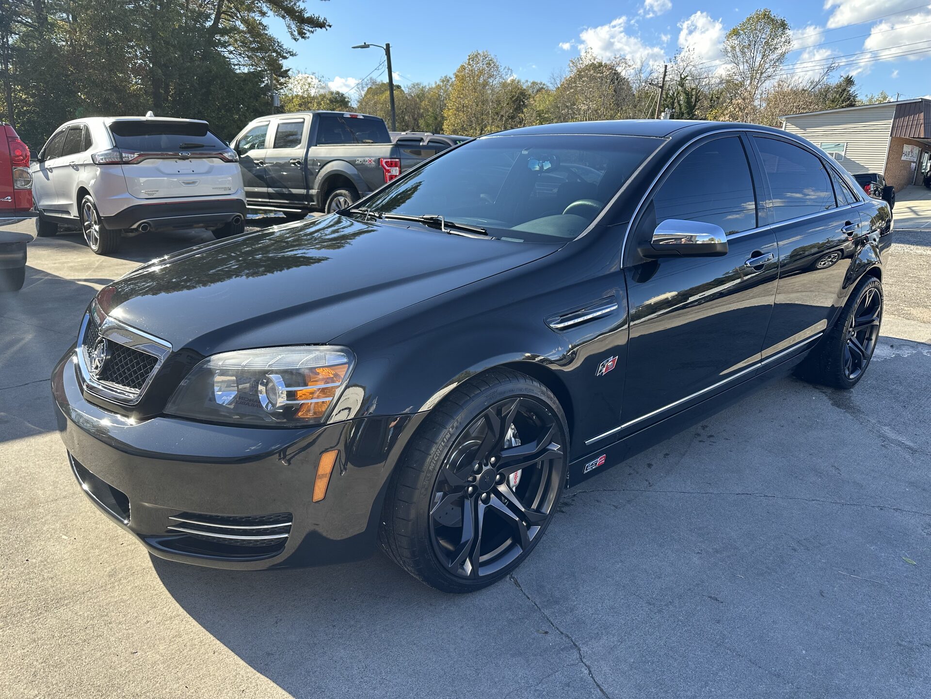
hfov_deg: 71.6
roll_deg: -2.4
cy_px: 350
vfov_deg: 56.8
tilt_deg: -12.8
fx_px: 645
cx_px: 466
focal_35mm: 24
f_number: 1.78
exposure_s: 1/816
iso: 80
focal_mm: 6.86
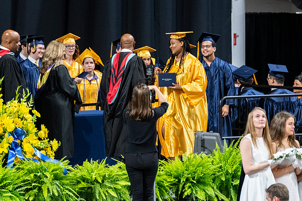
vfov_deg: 3.4
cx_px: 182
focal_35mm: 407
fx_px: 3412
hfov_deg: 5.1
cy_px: 103
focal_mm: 200
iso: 2000
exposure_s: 1/200
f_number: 4
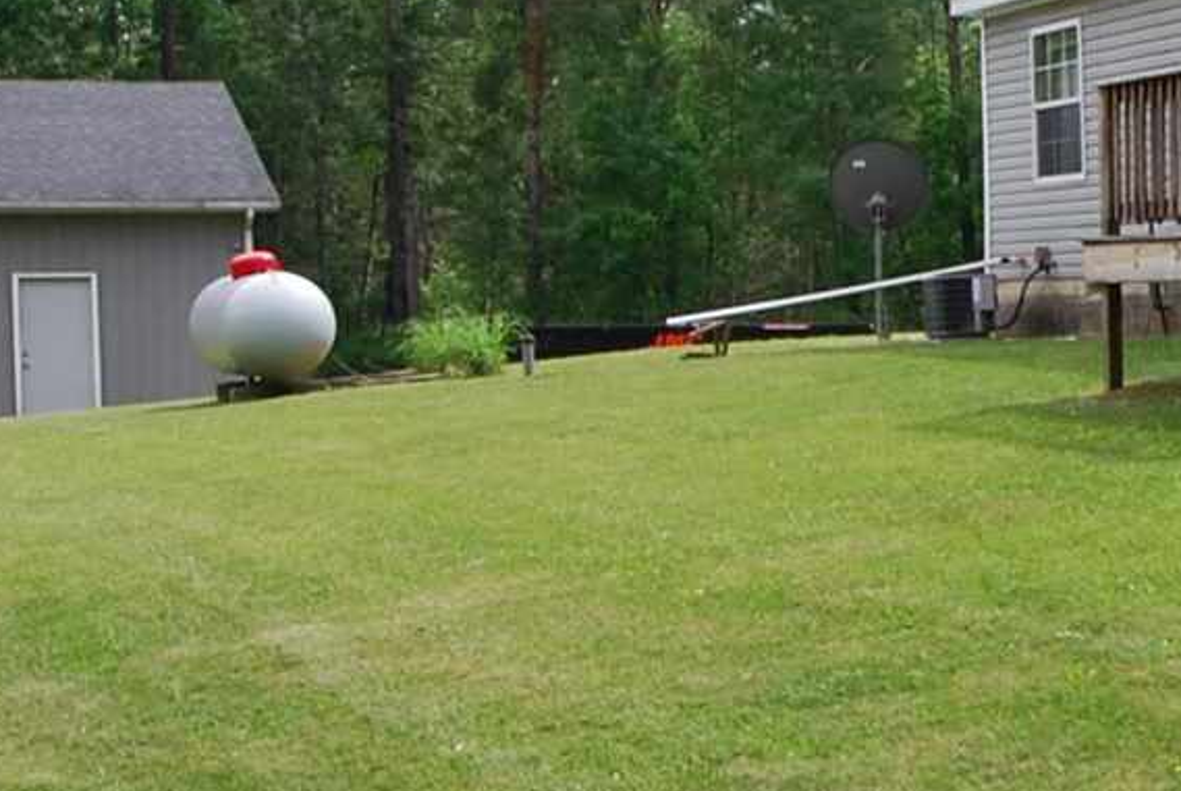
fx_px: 2661
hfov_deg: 23.1
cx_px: 1380
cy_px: 382
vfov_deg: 16.9
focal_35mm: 81
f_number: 6.3
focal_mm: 10
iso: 100
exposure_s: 1/160
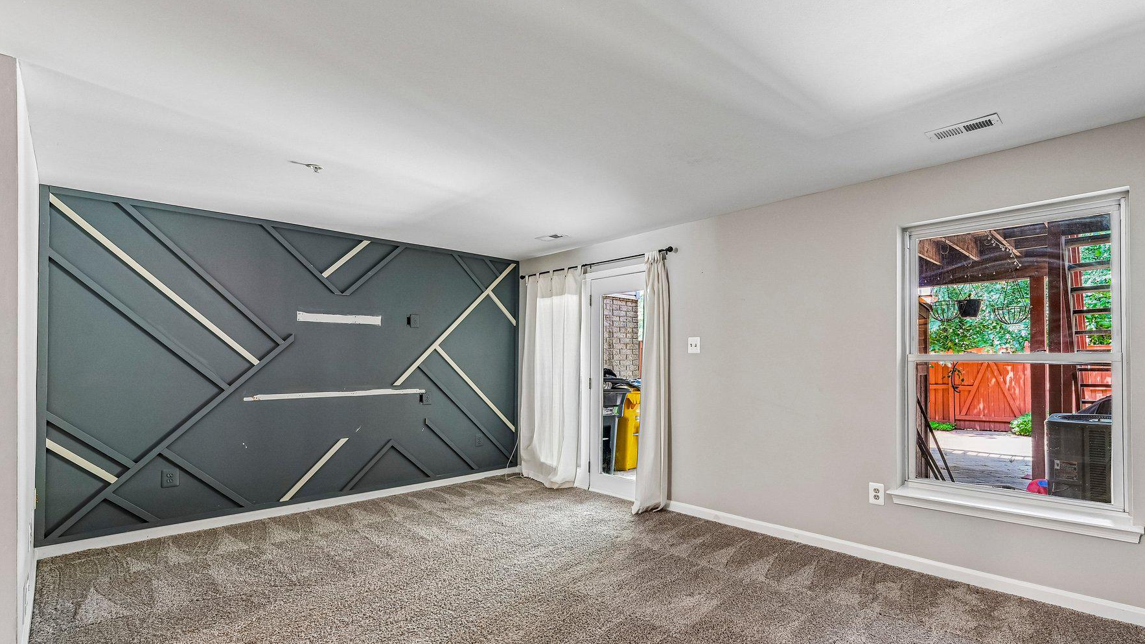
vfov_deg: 63.8
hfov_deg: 95.2
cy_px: 353
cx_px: 659
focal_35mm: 17
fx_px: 516
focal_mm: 14
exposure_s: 1/2.5
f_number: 8
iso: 400
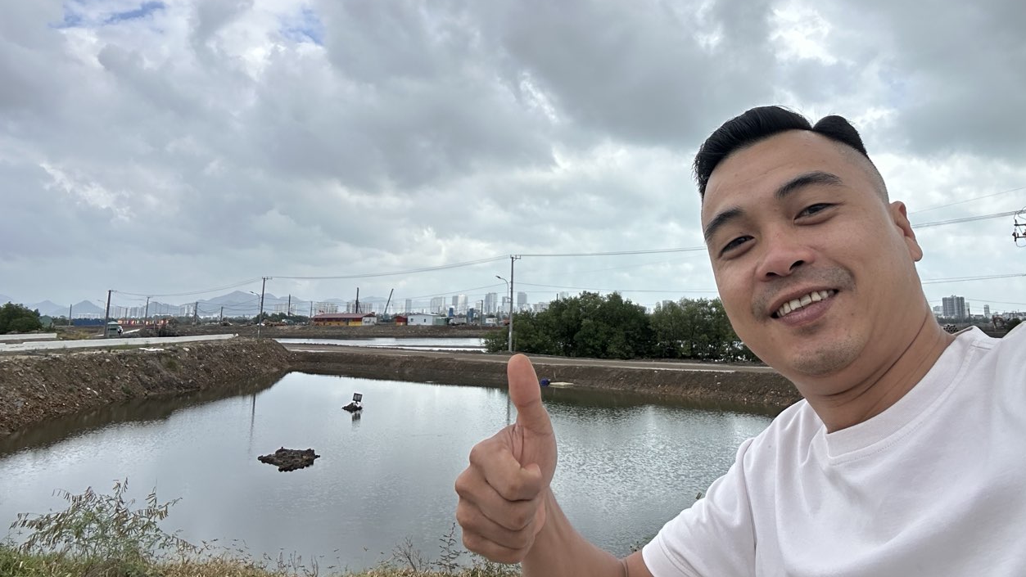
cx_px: 547
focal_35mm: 28
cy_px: 169
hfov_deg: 67.8
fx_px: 762
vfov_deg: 40.7
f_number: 1.9
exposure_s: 1/1148
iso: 25
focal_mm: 2.69
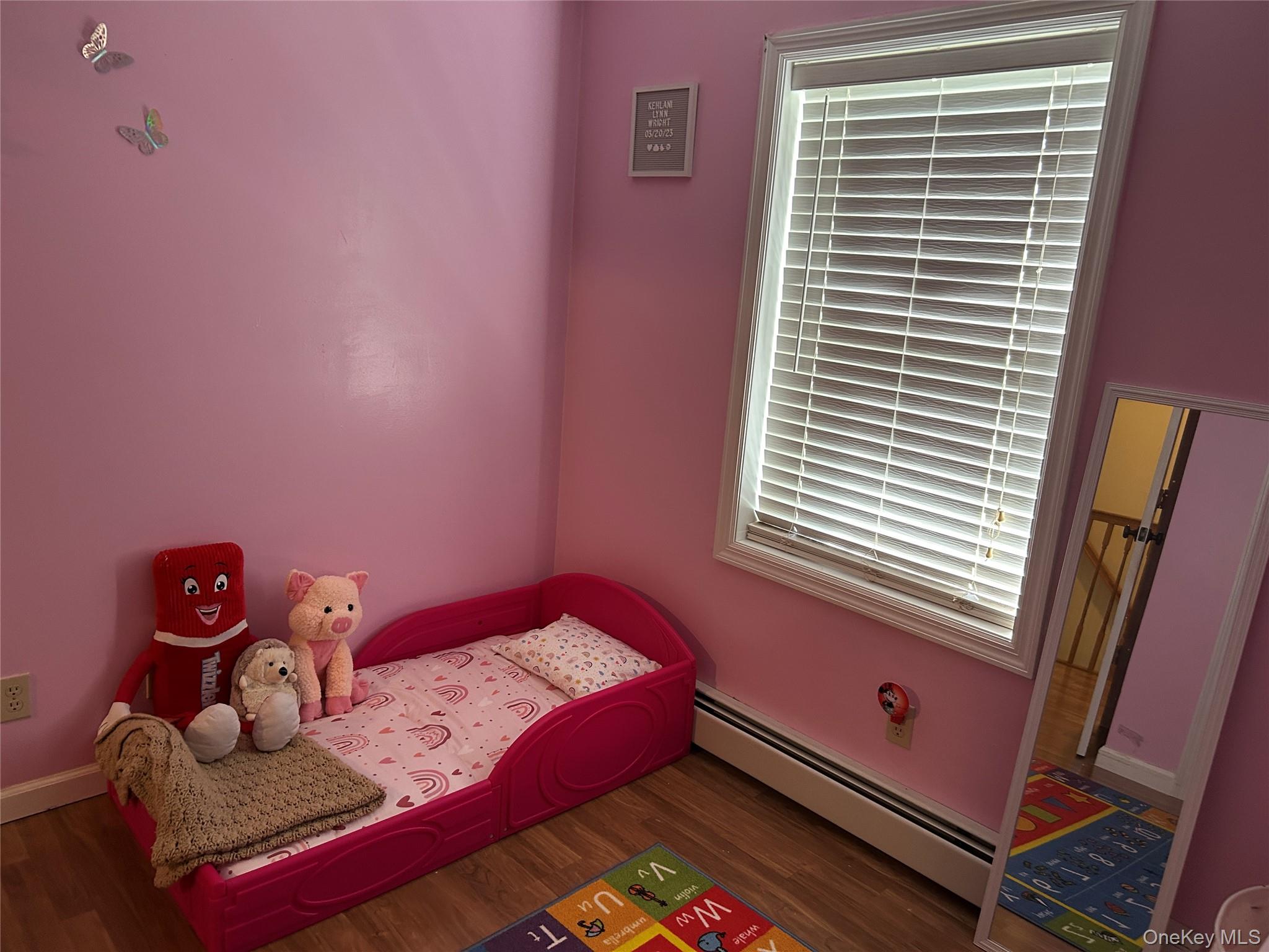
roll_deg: -3.4
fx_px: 953
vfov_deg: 53.1
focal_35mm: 26
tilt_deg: -13.5
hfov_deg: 67.3
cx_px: 634
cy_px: 476
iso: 200
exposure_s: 1/60
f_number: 1.5
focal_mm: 5.7
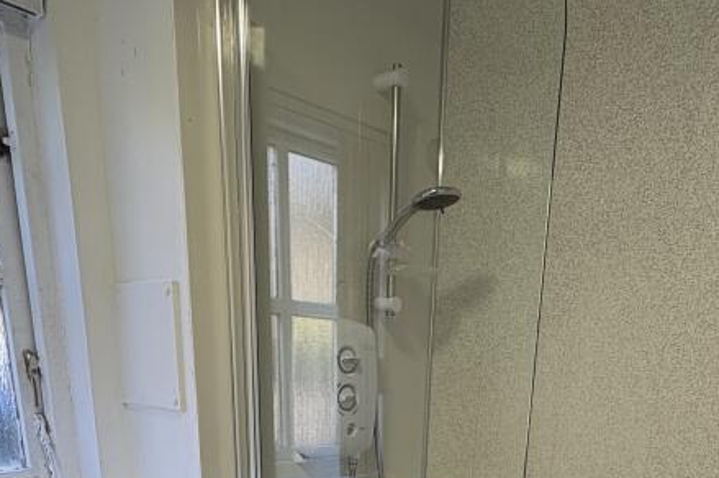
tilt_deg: -17.2
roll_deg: -2.6
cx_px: 436
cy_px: 571
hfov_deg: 55.4
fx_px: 679
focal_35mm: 34
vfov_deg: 32.3
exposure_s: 1/100
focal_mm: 2.22
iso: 125
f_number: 2.2
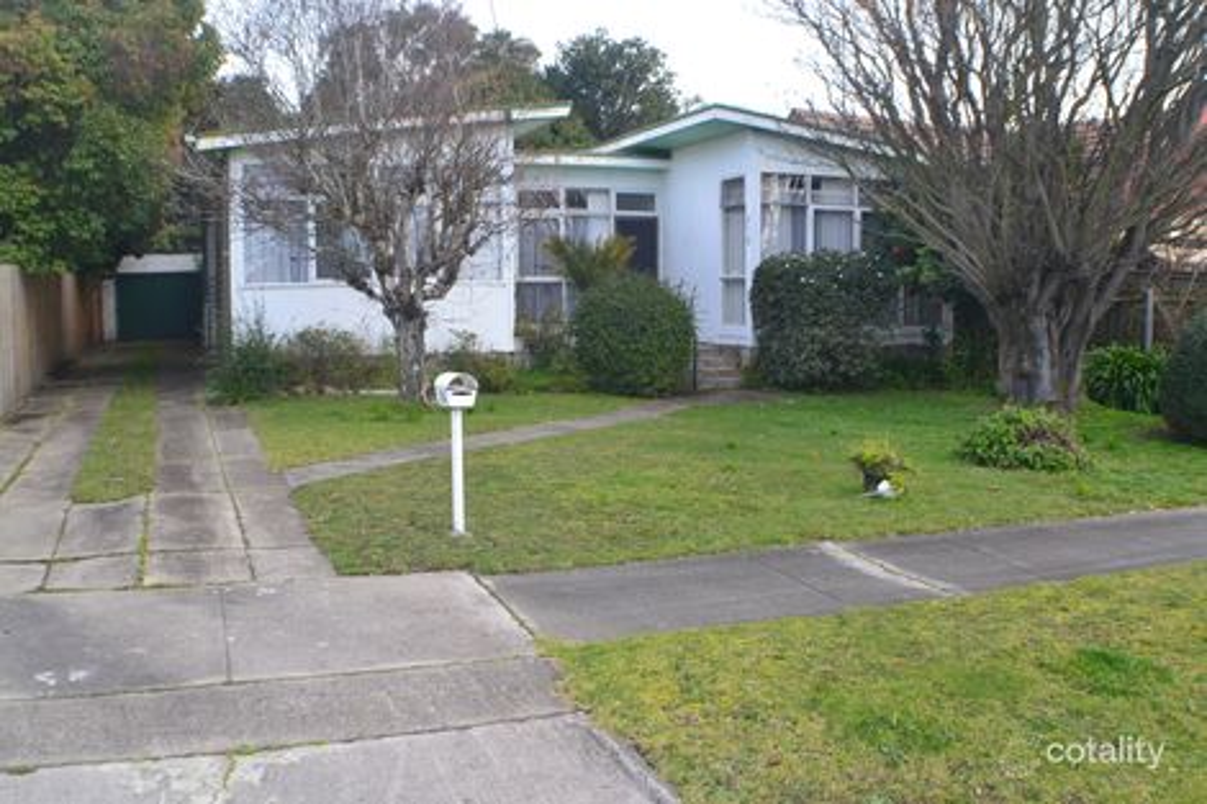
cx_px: 604
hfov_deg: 46.4
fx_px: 1408
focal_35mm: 42
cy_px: 402
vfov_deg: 31.9
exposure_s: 1/60
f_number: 8
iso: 400
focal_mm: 28
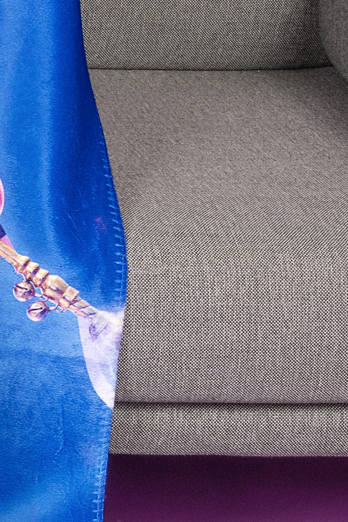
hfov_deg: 7.1
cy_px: 164
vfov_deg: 11.3
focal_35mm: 182
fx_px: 2639
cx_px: -481
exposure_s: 1/125
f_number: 14
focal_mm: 32
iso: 250
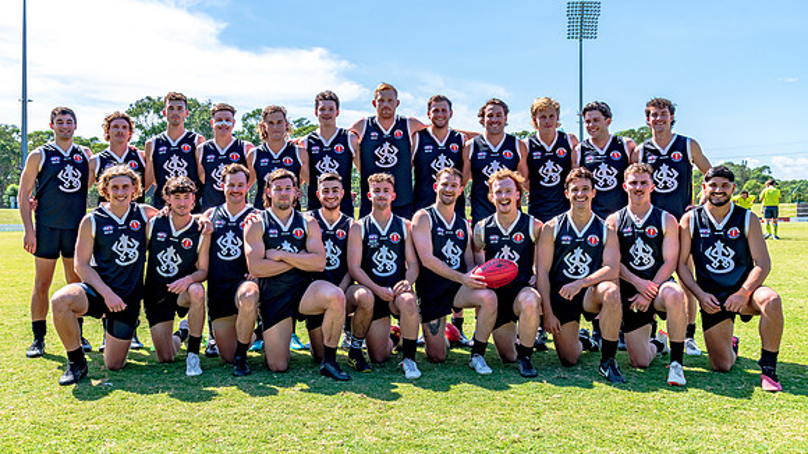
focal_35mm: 37
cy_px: 195
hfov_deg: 54.4
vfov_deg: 32.2
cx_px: 377
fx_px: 785
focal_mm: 32
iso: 200
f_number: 7.1
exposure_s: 1/640
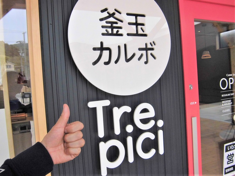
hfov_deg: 67.3
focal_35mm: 26
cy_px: 88
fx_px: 176
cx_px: 118
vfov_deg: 53.0
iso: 100
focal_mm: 4.7
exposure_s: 1/400
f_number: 2.8
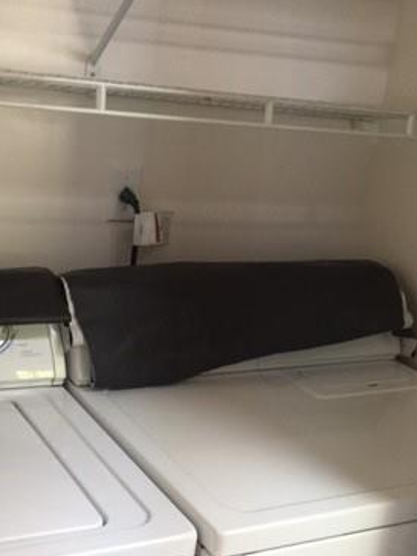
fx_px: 819
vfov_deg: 37.1
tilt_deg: -18.0
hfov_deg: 28.5
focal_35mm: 51
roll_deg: -6.6
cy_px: 365
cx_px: 170
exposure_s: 1/33
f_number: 2.2
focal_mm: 4.15
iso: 160
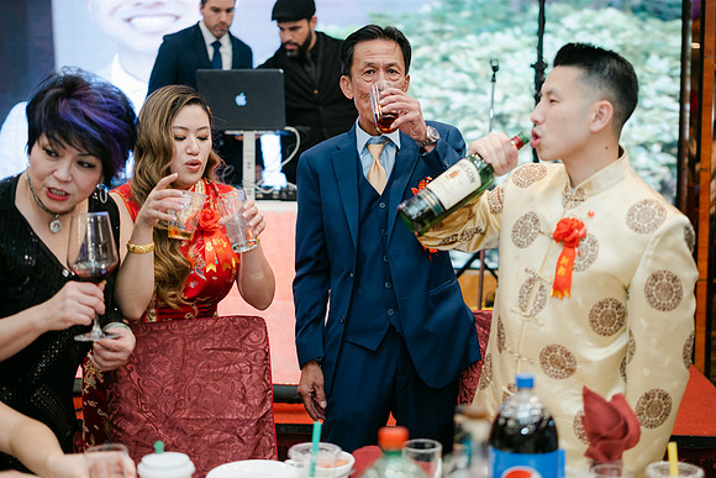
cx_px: 368
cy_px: 239
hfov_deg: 38.2
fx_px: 1033
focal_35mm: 52
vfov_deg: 26.0
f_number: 1.4
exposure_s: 1/125
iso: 200
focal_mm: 33
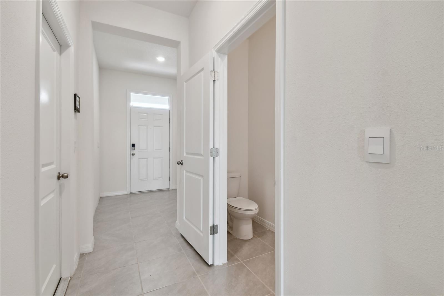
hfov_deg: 100.4
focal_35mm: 15
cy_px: 148
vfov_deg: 77.3
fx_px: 185
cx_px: 222
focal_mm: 10
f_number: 7.1
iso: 100
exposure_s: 1/4
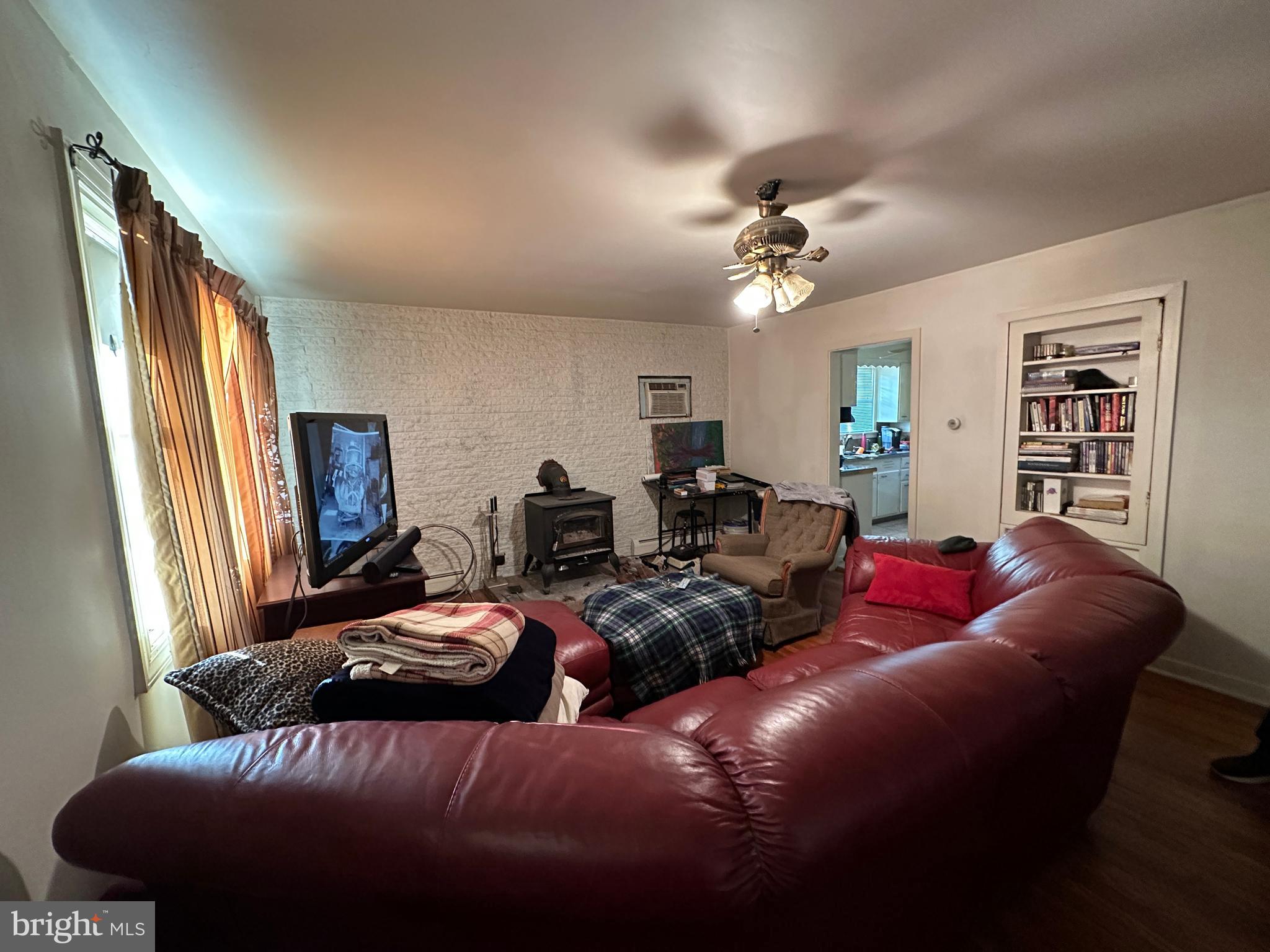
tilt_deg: -7.9
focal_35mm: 14
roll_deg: +1.6
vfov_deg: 85.7
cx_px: 635
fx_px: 514
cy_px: 476
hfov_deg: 102.1
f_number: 2.2
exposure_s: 1/60
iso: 800
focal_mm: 2.22
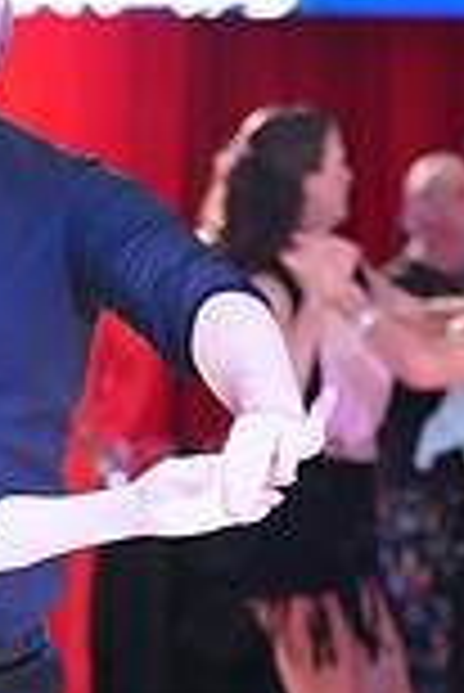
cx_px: -196
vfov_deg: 6.5
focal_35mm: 313
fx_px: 6037
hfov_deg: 4.4
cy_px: 873
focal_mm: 83
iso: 5000
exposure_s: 1/320
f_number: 2.8
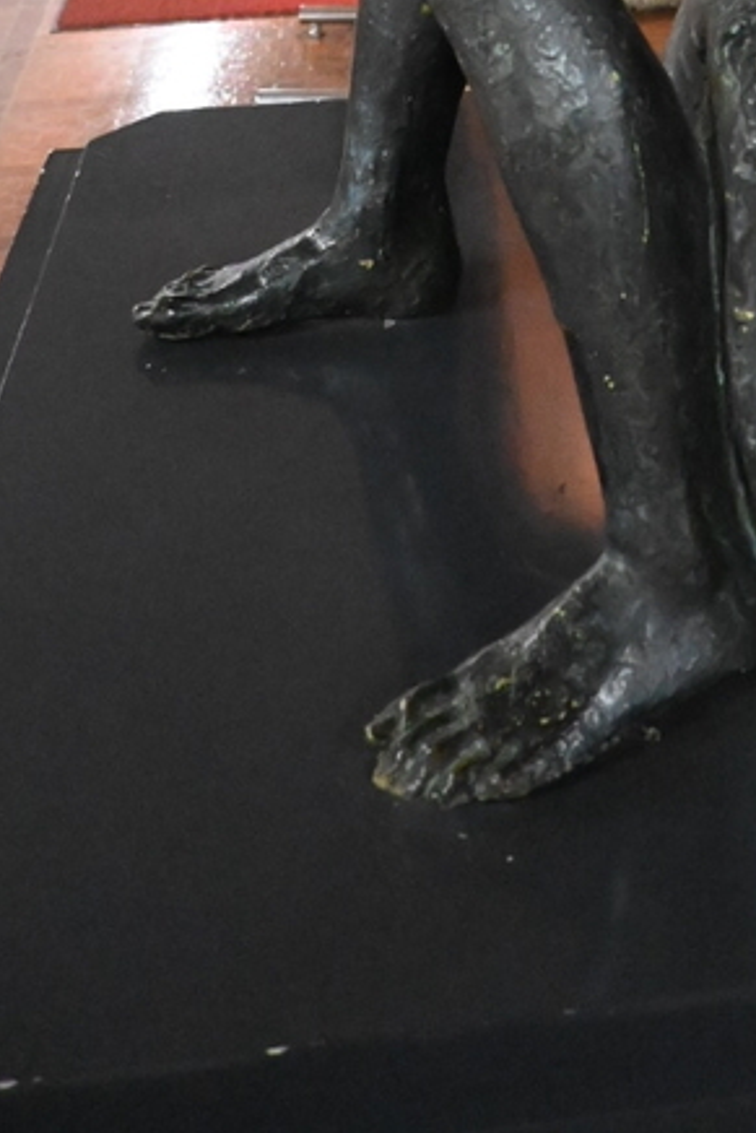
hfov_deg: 20.1
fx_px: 2077
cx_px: 722
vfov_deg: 25.4
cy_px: -418
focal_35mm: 66
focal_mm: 16
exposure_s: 1/200
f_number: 3.5
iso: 9000
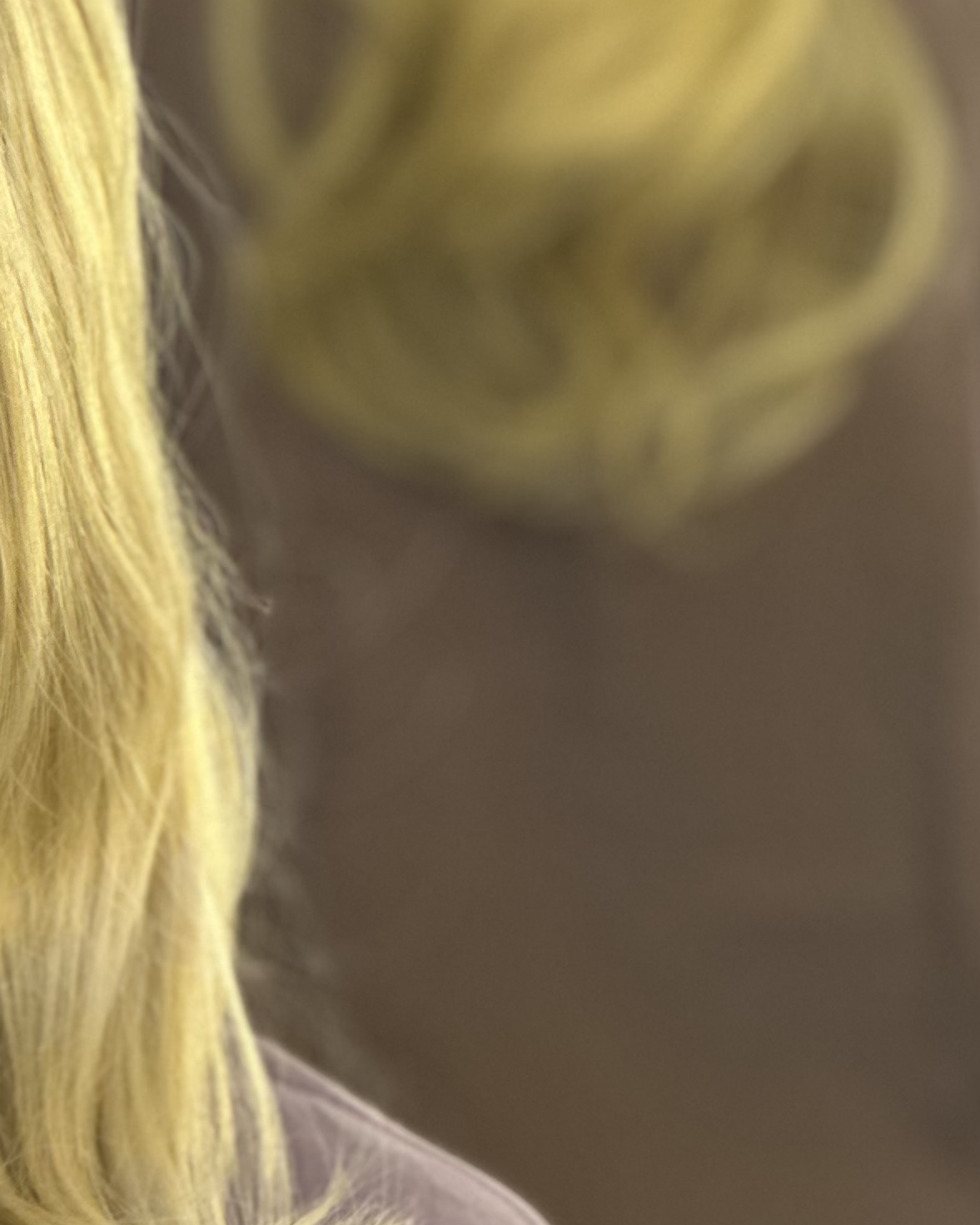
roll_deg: +0.7
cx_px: -120
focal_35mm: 206
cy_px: 354
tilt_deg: -16.5
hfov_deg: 7.5
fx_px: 7468
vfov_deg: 9.4
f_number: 2.8
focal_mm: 9
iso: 160
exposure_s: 1/40
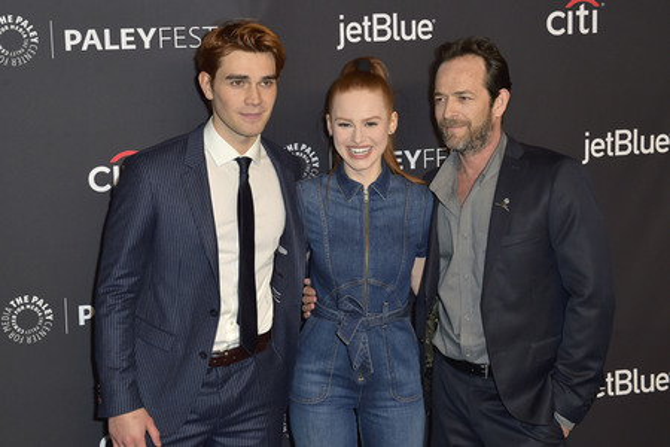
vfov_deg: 27.0
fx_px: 930
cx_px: 335
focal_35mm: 50
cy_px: 224
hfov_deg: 39.6
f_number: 6.3
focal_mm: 50
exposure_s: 1/250
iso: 250
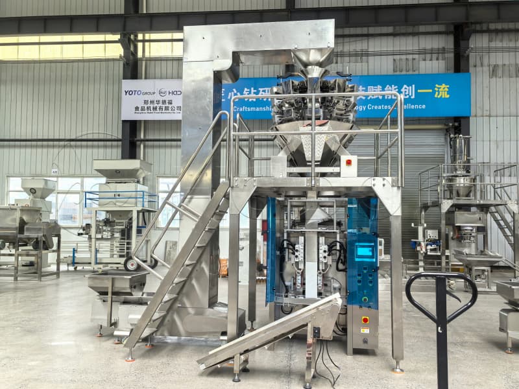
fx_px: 465
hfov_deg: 58.4
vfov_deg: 45.4
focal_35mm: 31
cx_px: 260
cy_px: 194
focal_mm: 5.75
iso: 50
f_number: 2
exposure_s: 1/277
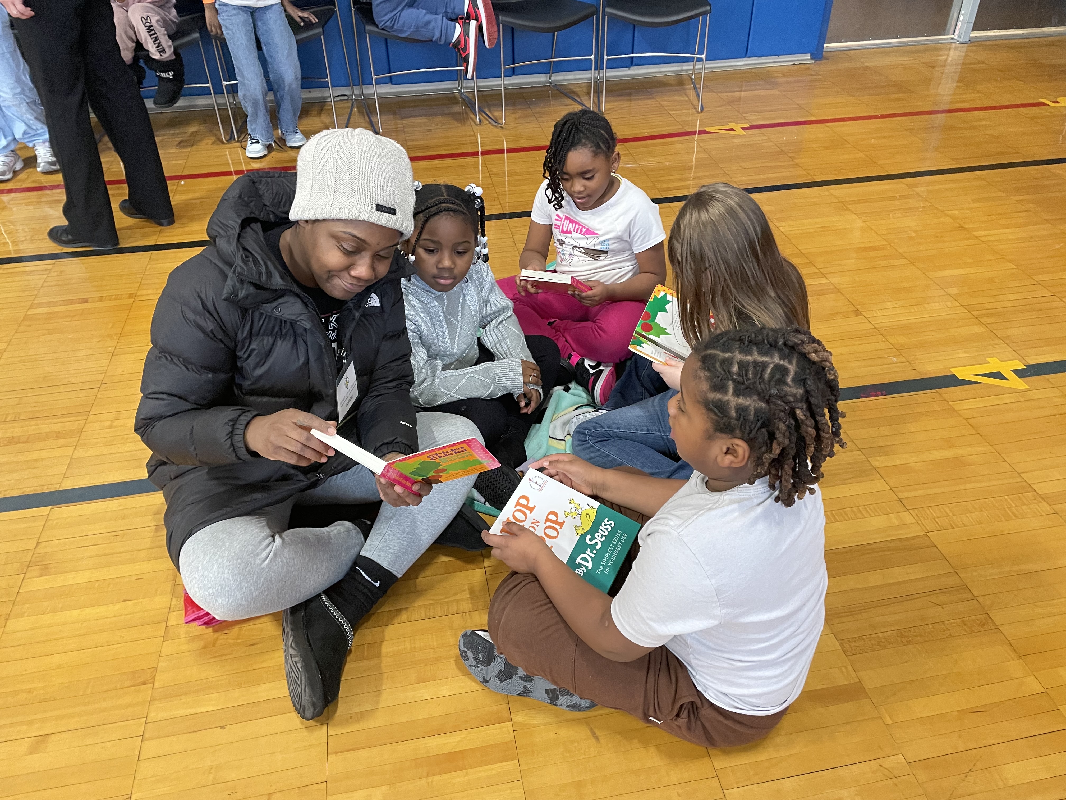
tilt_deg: -37.4
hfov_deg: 67.3
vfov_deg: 53.1
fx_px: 801
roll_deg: +1.8
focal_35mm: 26
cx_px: 533
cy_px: 400
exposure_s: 1/60
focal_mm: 4.2
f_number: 1.6
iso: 320
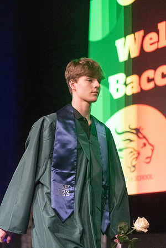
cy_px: 124
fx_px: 484
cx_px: 83
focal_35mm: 70
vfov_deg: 28.8
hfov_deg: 19.5
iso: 16000
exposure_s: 1/1000
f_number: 2.8
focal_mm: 70
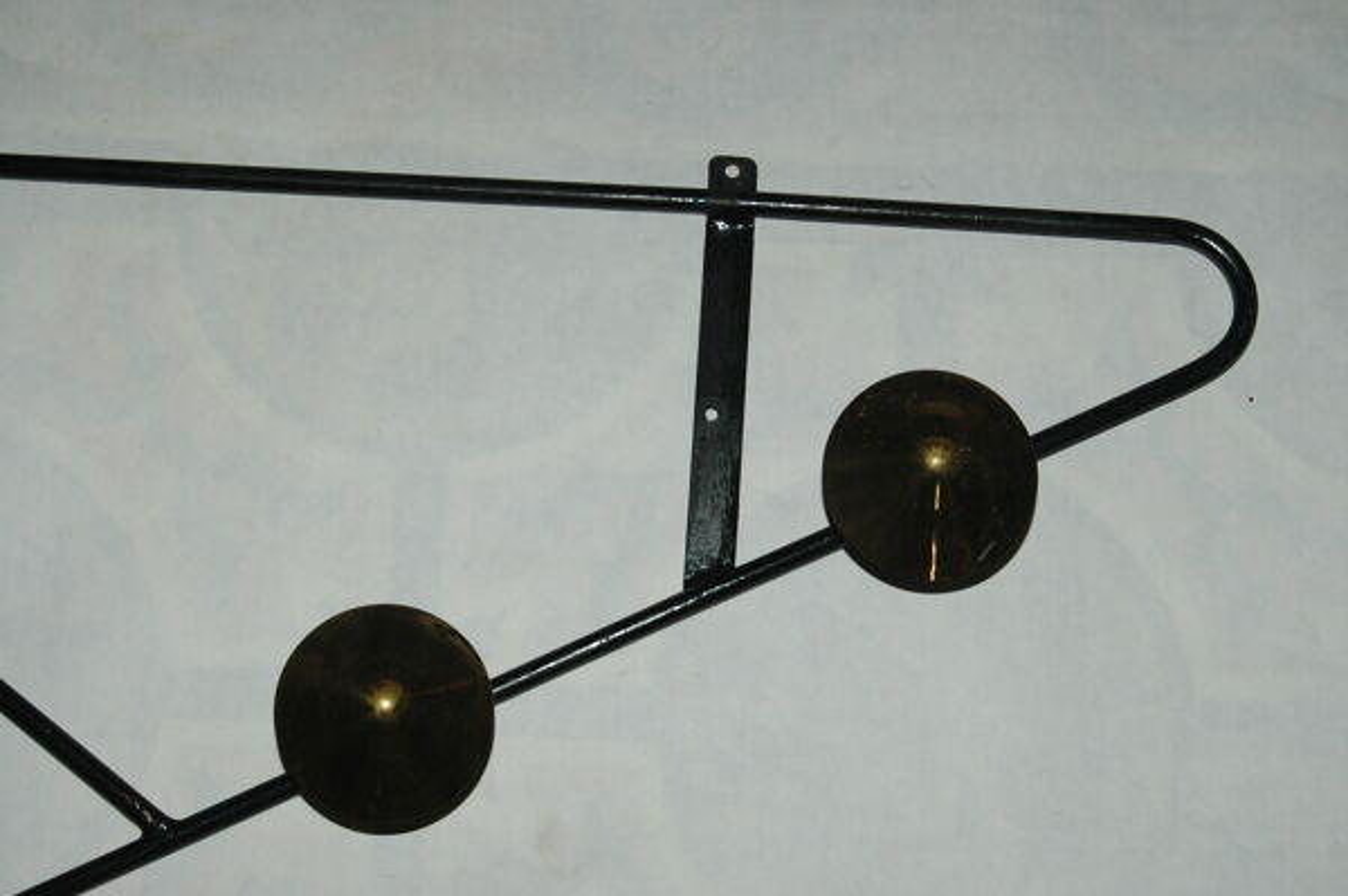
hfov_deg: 28.1
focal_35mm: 72
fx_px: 2694
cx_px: 674
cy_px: 448
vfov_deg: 18.9
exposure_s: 1/125
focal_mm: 48
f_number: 7.1
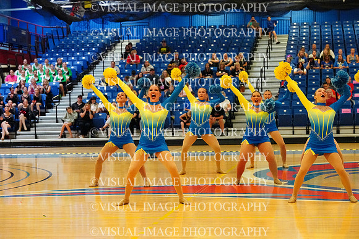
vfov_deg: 16.5
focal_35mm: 83
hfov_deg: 24.5
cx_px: 180
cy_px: 120
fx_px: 828
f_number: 4
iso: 20000
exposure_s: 1/1000
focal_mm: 83
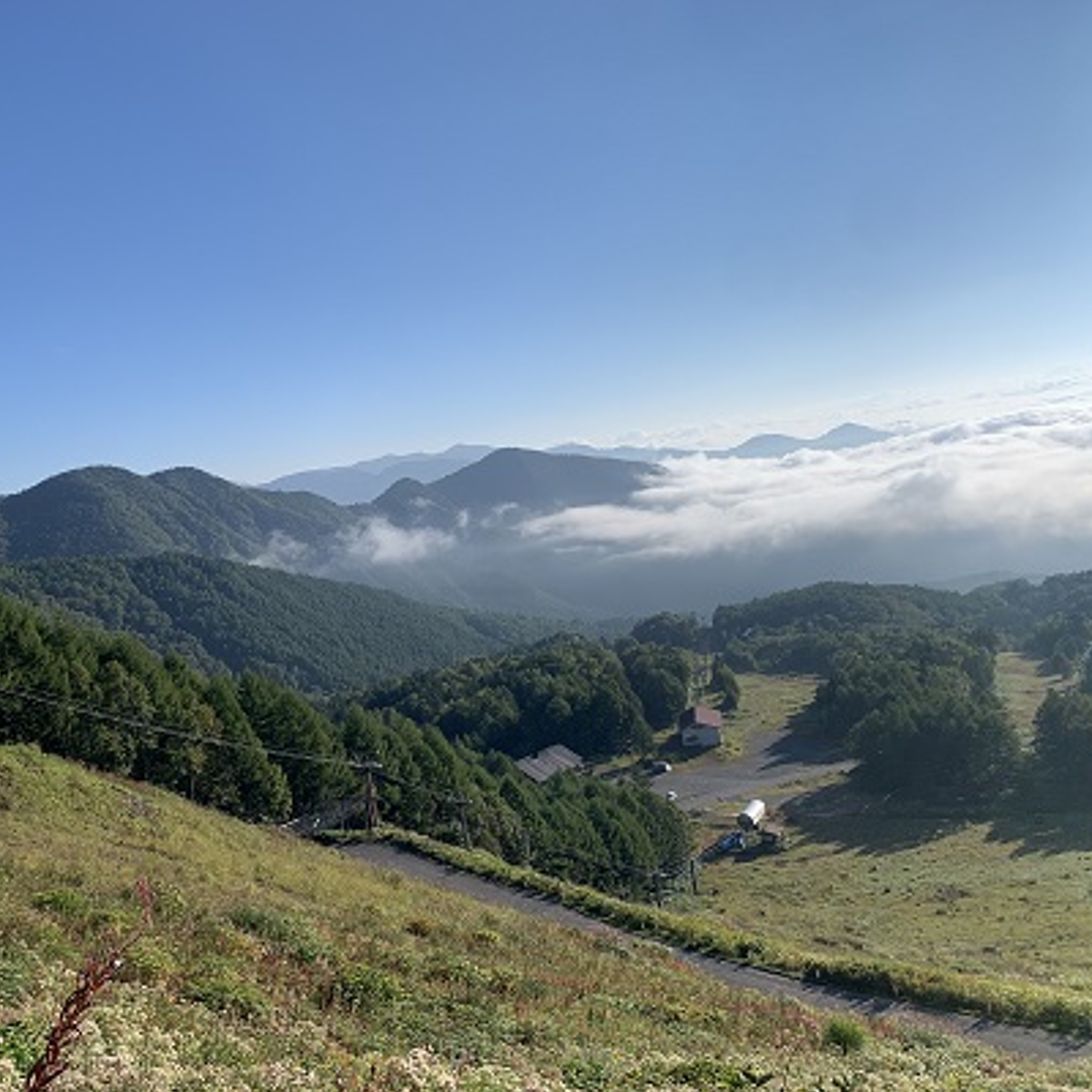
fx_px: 1106
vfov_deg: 52.5
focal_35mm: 31
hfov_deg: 52.0
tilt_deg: -1.1
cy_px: 547
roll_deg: +9.4
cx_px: 418
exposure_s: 1/3788
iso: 25
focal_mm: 4.25
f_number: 1.8
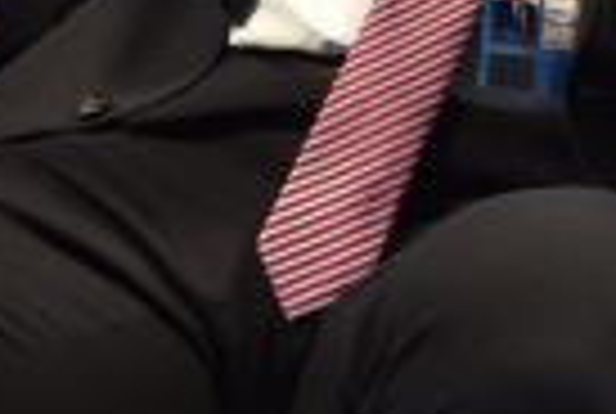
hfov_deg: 5.7
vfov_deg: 3.9
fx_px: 6139
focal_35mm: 358
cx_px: -463
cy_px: 182
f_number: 3.2
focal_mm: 32
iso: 500
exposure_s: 1/40
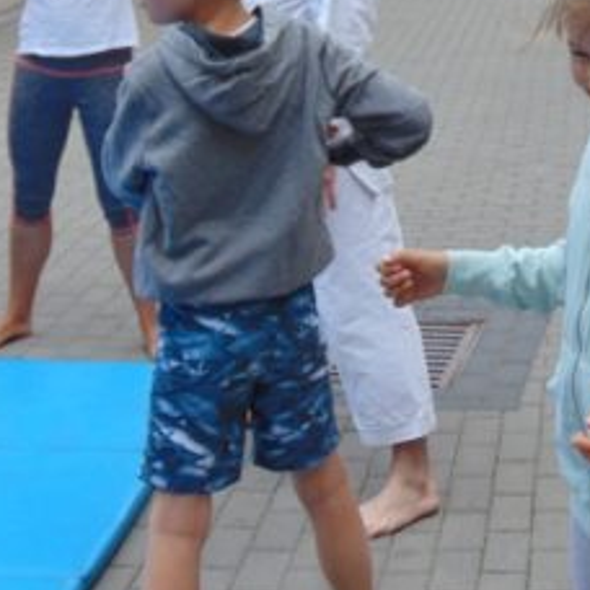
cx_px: 546
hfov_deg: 19.5
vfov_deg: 19.4
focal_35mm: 87
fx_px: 1678
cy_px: 0
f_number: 3.2
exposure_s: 1/250
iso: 80
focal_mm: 6.3
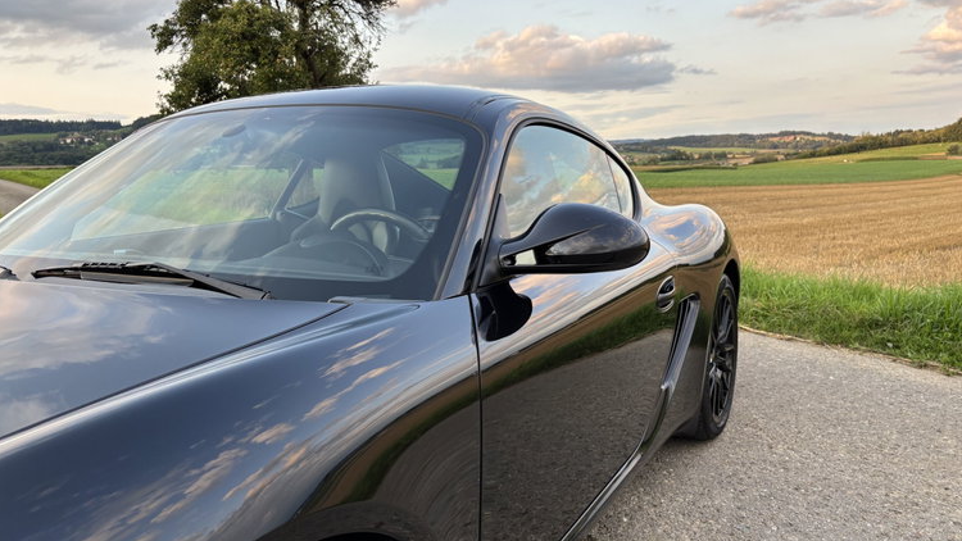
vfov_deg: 40.1
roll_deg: +4.4
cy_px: 306
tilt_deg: -10.4
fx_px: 740
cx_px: 490
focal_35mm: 29
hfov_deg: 66.1
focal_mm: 5.96
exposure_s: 1/220
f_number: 1.6
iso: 40
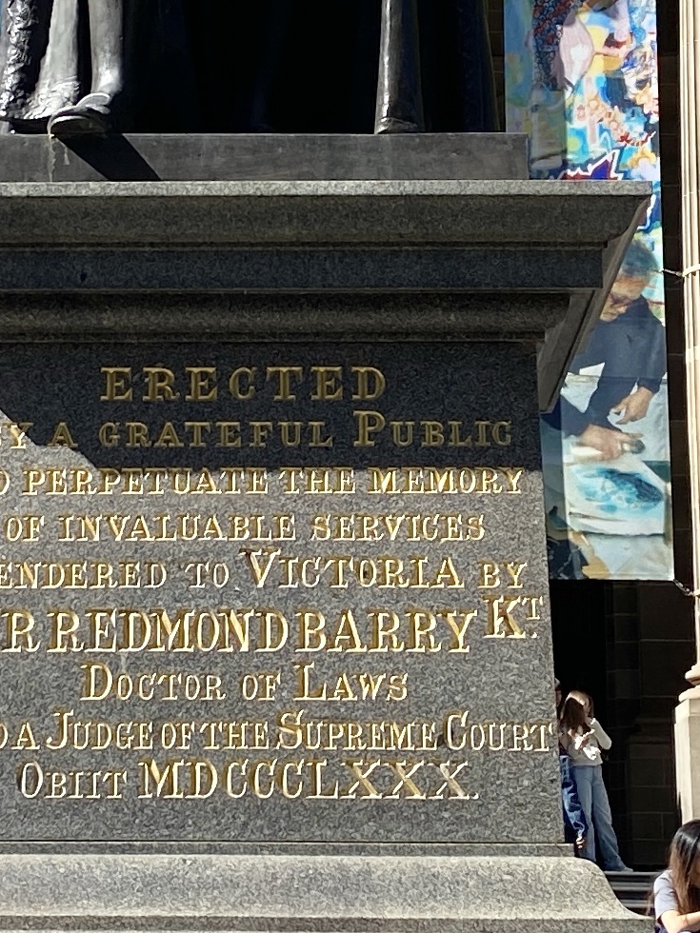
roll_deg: -1.1
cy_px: 228
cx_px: 219
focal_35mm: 107
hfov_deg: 13.8
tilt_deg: +14.1
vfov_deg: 18.3
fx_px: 2885
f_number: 1.8
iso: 32
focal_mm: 4.25
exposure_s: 1/1316
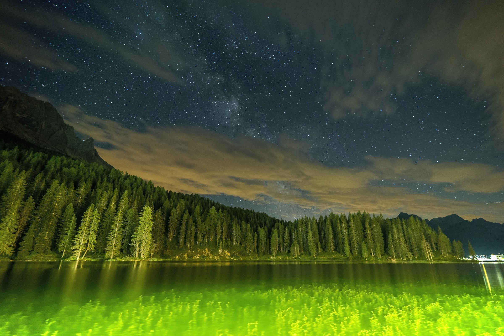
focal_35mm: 17
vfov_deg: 70.5
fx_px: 238
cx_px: 252
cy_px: 168
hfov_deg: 93.3
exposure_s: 25
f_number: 2.8
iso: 3200
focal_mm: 17
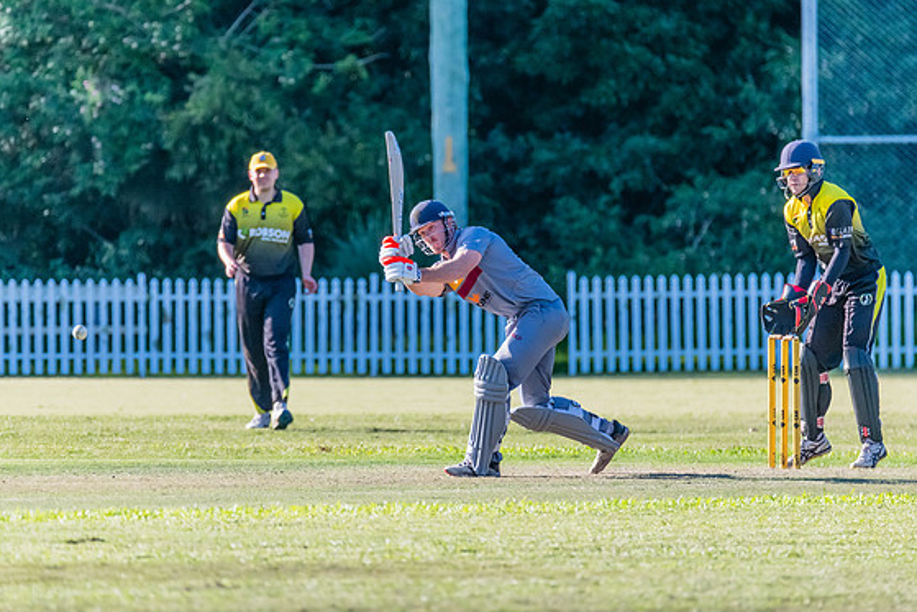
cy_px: 280
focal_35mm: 554
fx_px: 14114
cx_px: 452
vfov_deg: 2.5
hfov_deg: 3.7
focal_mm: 500
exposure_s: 1/4000
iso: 2500
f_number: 6.3
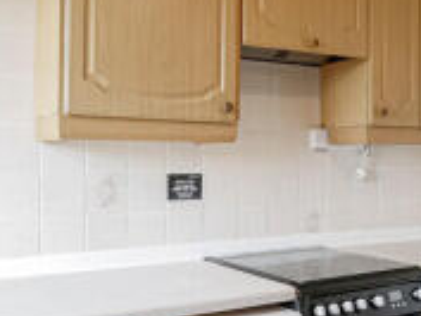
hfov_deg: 41.2
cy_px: 163
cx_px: 213
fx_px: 560
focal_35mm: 46
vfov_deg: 31.6
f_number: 4
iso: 640
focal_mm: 7
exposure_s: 1/60
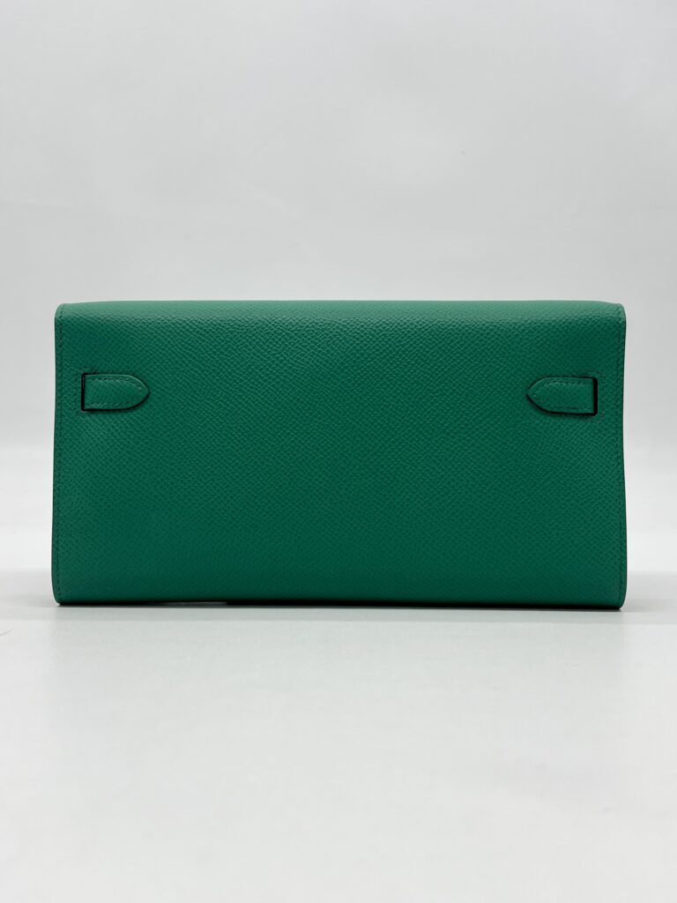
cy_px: 452
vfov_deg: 67.3
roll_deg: -0.7
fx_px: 678
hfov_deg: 53.1
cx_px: 338
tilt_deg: -2.6
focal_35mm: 26
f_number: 1.5
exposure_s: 1/209
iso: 40
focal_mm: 5.7
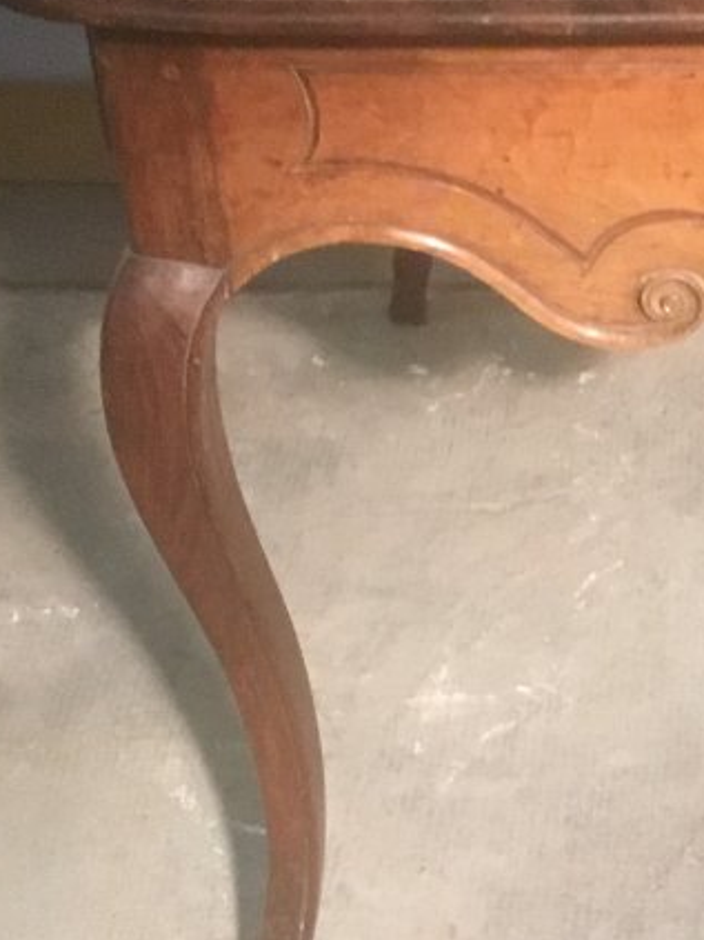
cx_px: 582
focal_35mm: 88
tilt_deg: -43.1
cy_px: 767
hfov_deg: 16.6
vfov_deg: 21.9
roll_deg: +1.4
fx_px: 2387
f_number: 2.4
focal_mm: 3.3
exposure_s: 1/25
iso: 200
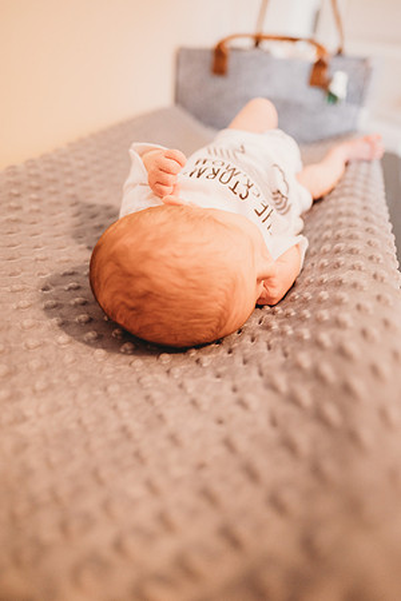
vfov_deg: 73.7
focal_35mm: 24
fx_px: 401
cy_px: 300
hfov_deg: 53.1
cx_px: 200
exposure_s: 1/160
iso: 800
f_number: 2.2
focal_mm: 24
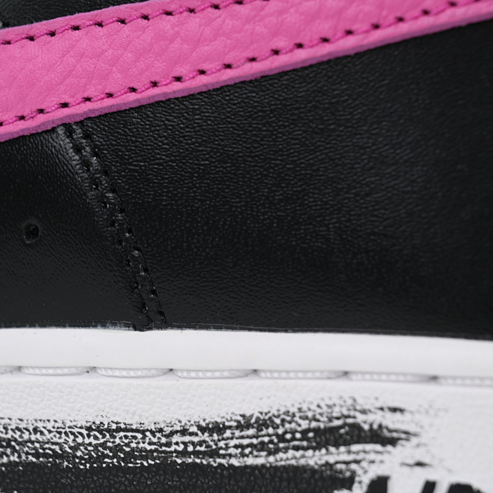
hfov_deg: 11.3
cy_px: 246
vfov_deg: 11.3
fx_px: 2481
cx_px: 243
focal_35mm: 154
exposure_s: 1/100
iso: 400
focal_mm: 120
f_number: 11
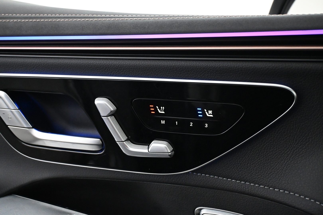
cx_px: 162
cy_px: 108
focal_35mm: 32
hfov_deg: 59.5
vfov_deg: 41.7
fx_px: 283
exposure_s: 1/60
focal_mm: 21
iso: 4000
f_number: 4
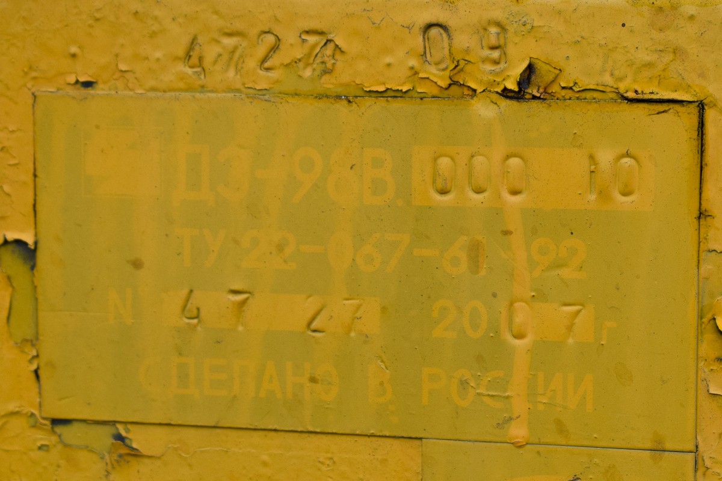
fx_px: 1654
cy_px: 240
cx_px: 361
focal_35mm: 82
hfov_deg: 24.6
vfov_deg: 16.6
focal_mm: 55
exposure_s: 1/500
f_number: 6.3
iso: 400
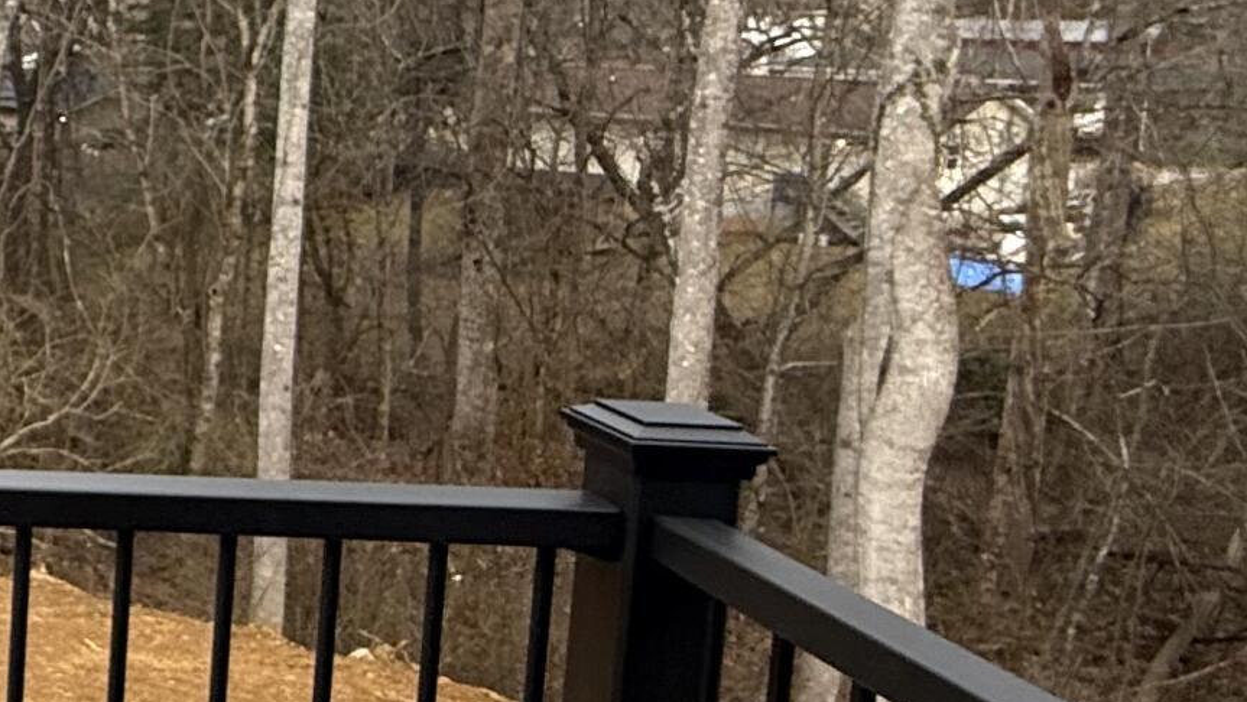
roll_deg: -0.3
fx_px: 1753
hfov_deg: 28.4
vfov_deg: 22.5
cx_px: -539
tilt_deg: -7.1
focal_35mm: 53
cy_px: 185
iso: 50
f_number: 2.2
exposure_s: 1/205
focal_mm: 2.22
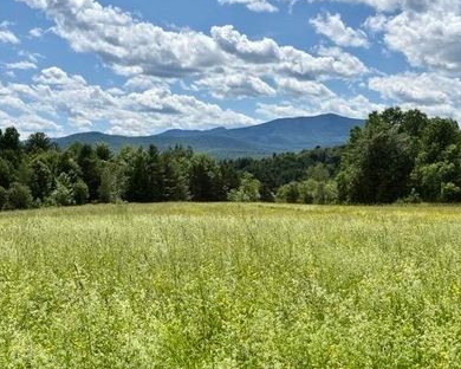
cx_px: 220
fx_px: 819
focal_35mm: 60
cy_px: 180
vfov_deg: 25.4
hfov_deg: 31.4
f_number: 1.78
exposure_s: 1/9901
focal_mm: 6.76
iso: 100
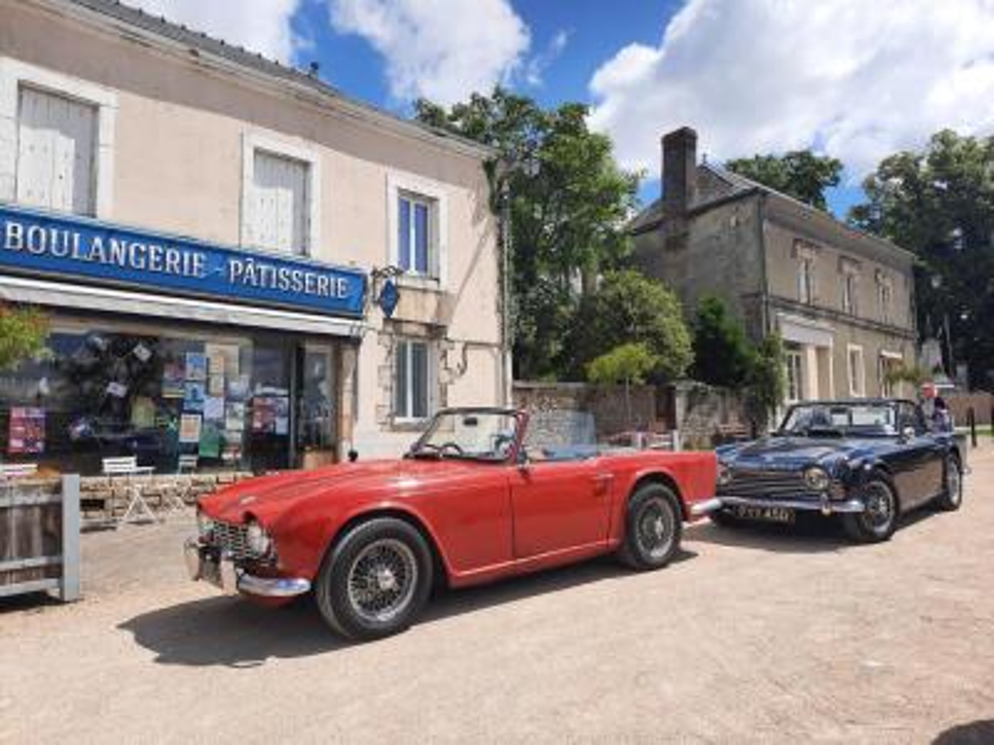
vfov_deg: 54.9
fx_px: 718
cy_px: 372
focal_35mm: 25
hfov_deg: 69.4
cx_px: 497
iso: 32
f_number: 2
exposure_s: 1/1350
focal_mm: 4.6
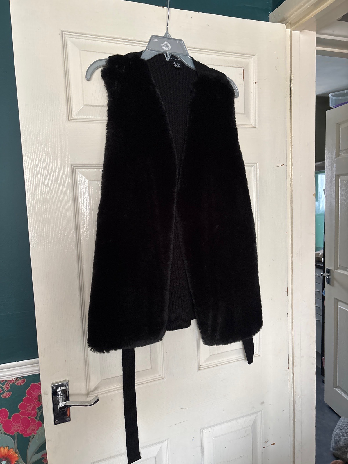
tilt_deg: -5.3
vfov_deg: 67.3
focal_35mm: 26
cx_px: 174
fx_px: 349
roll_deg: +1.6
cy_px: 232
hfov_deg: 53.1
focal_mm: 5.96
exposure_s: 1/60
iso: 320
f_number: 1.6
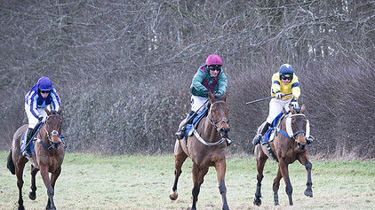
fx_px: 3201
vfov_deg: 3.8
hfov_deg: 6.7
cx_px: 294
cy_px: 210
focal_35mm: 322
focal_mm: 92
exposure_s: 1/1600
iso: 400
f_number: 2.8
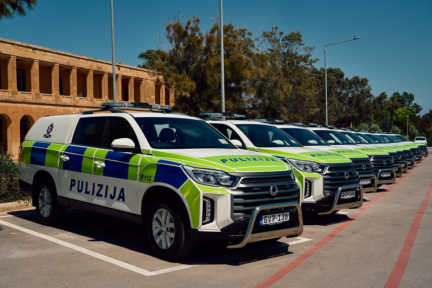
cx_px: 216
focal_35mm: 43
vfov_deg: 31.2
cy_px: 144
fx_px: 516
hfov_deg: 45.4
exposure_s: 1/320
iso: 100
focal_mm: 43
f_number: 11
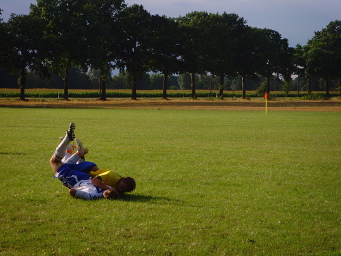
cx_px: 170
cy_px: 128
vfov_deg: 12.7
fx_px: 1153
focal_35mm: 117
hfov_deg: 16.8
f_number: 4.5
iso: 80
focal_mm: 19.8
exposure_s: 1/500
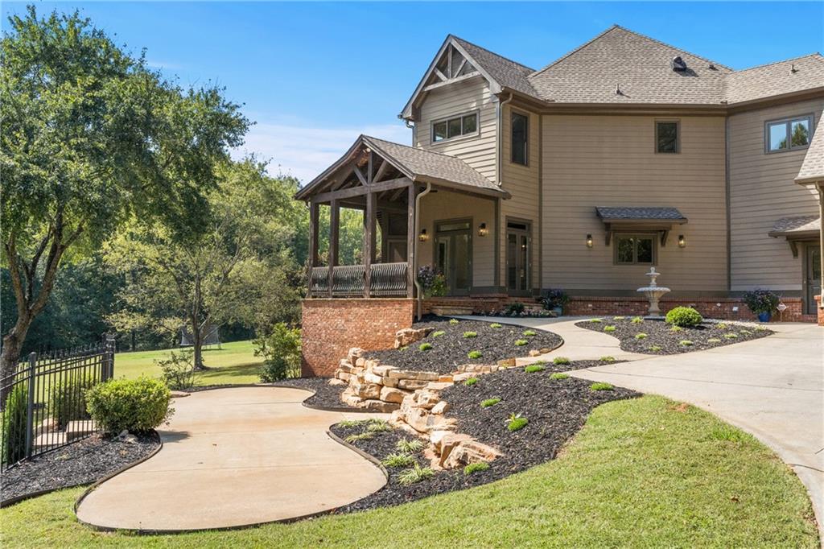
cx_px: 412
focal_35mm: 31
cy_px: 274
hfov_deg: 60.3
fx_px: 709
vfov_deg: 42.3
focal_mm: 31
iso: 1250
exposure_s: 1/1250
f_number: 8
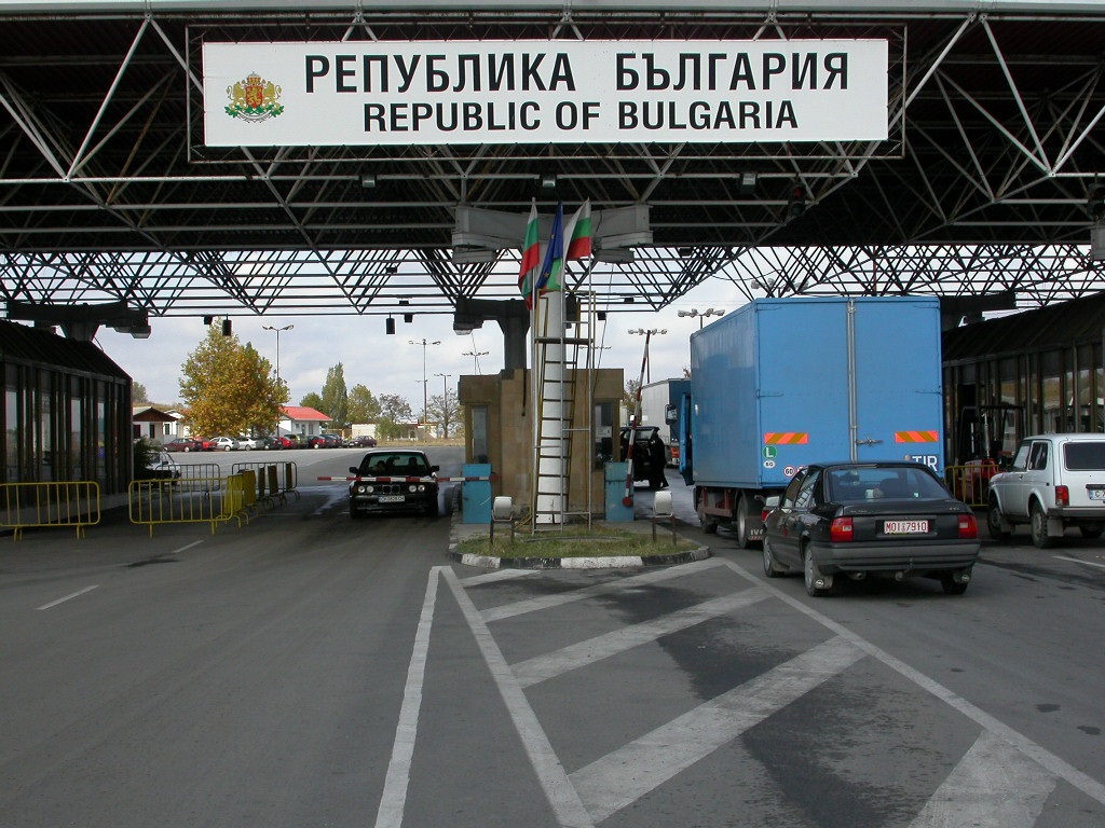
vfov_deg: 26.6
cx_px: 552
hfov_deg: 34.9
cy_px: 414
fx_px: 1756
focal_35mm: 55
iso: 100
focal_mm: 11.5
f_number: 6
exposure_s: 1/372
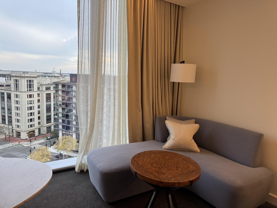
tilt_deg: -7.0
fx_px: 192
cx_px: 138
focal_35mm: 24
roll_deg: -2.9
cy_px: 104
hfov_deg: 71.6
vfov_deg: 56.8
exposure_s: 1/120
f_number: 1.78
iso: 160
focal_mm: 6.76
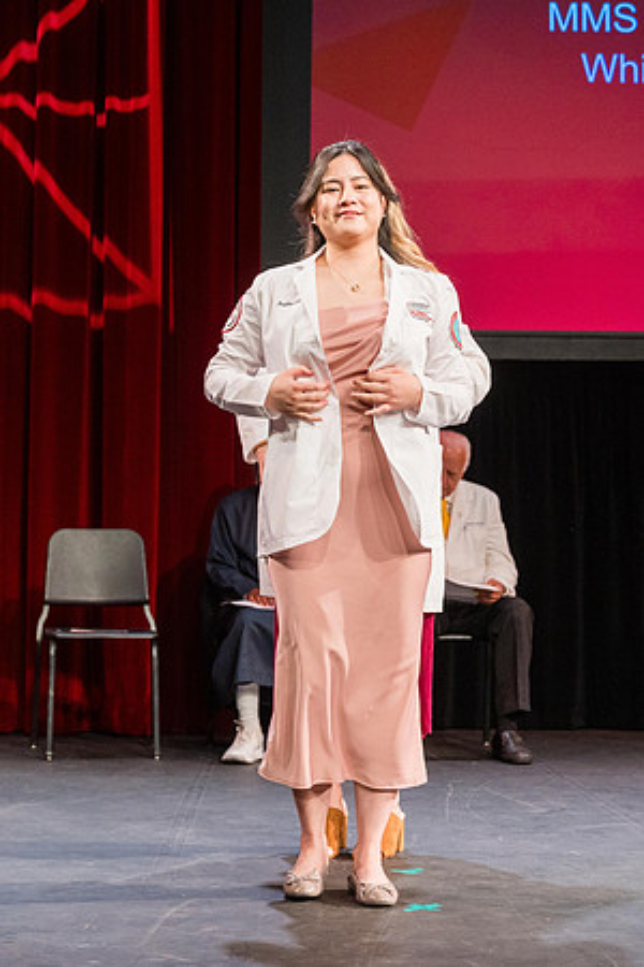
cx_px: 316
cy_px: 417
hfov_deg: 19.6
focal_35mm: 70
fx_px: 1868
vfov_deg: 29.0
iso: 1250
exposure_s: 1/320
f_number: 3.5
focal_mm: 40.4
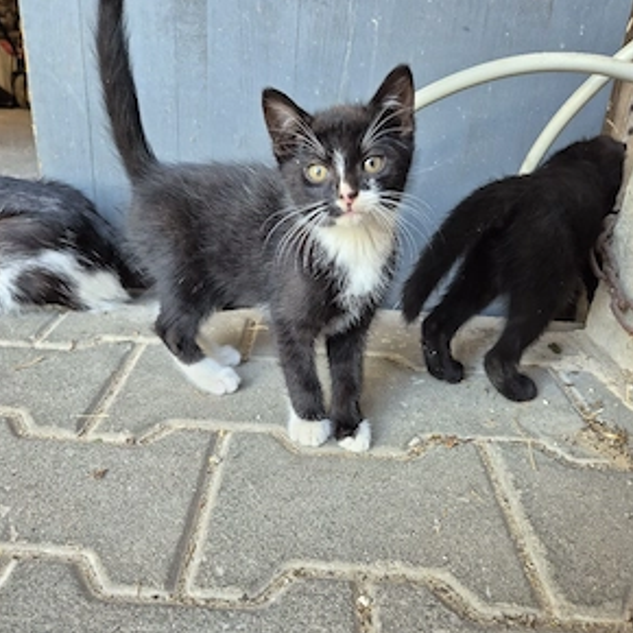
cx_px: 316
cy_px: 378
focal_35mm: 28
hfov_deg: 57.3
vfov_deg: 56.9
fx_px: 579
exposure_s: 1/100
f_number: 1.8
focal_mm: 5.4
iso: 250
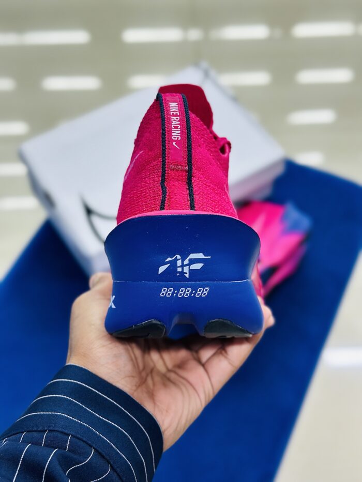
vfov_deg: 39.7
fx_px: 669
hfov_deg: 30.3
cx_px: 181
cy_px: 241
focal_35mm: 48
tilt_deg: -56.8
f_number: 1.78
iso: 100
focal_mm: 6.86
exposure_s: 1/121
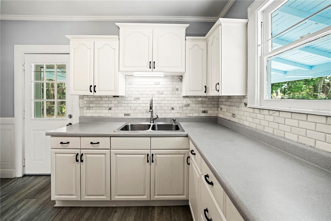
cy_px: 110
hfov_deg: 104.3
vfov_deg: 81.2
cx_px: 166
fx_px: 129
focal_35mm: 14
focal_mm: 14
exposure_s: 1/13
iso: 200
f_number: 5
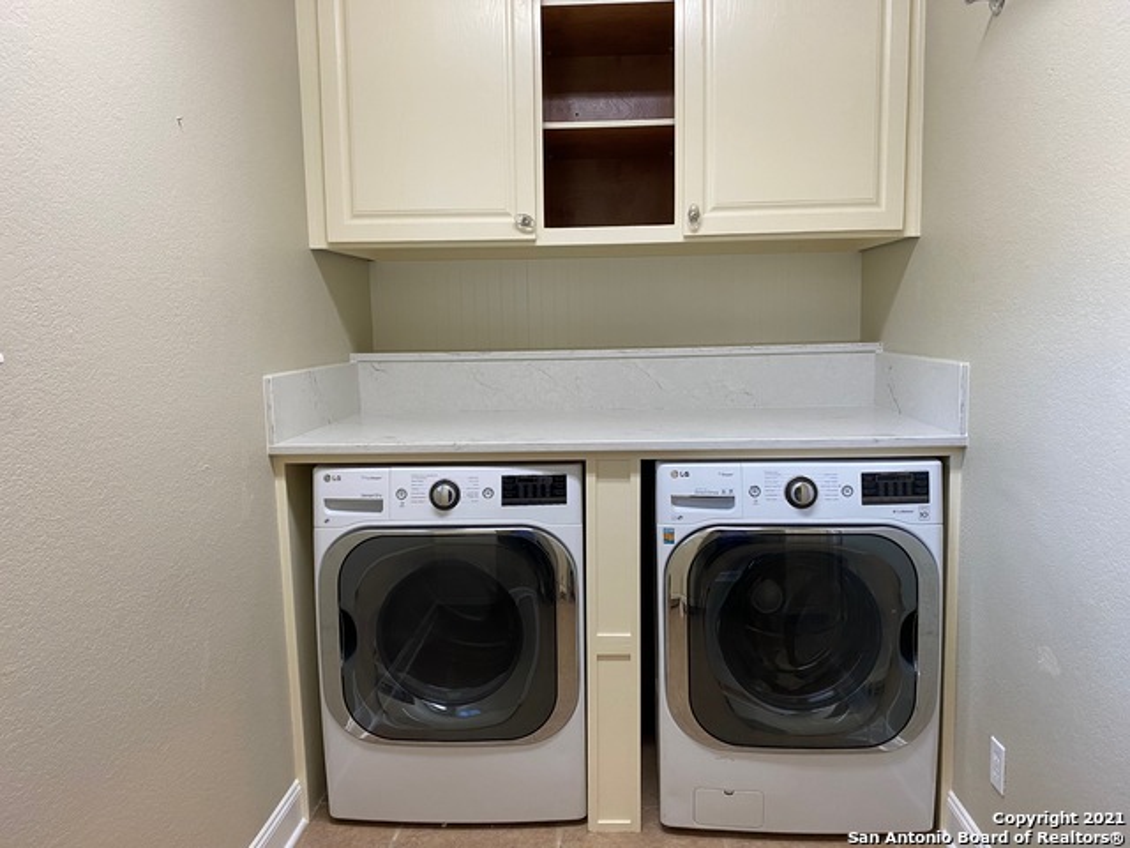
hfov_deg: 67.3
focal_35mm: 26
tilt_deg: -4.2
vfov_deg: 53.1
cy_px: 424
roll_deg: +0.8
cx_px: 565
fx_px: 849
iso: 160
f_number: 1.8
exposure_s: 1/60
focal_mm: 4.25
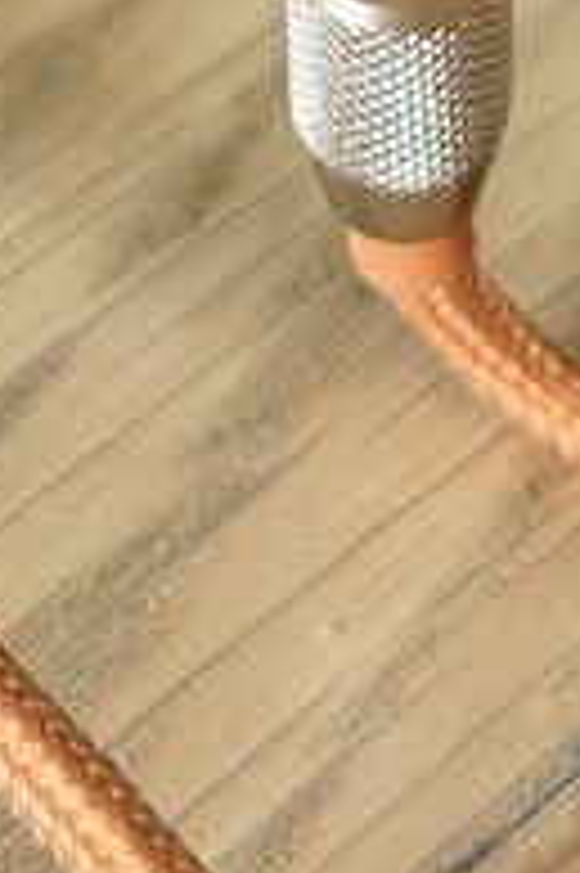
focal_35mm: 206
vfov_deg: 9.4
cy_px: -842
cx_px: 22
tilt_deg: -37.9
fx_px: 4987
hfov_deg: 6.6
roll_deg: +0.6
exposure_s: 1/60
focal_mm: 6.76
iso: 250
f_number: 1.78
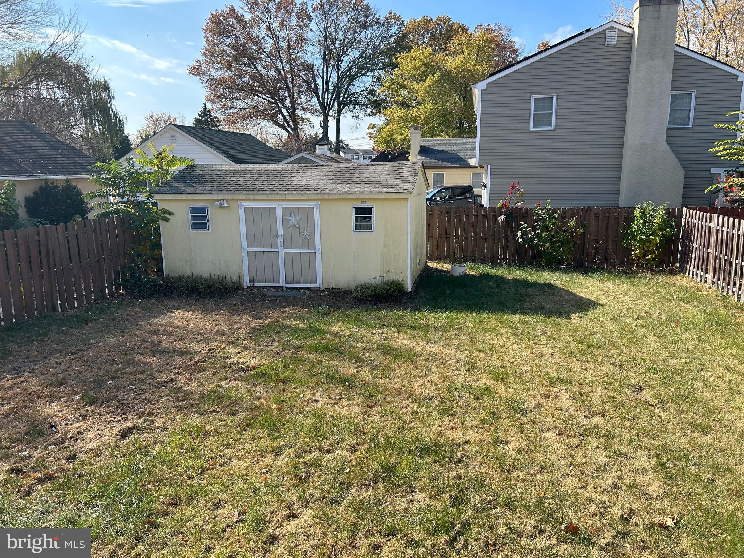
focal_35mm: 26
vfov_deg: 53.1
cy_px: 279
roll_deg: +0.1
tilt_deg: -11.1
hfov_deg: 67.3
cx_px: 372
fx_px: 559
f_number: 1.5
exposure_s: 1/1779
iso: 50
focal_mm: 5.7
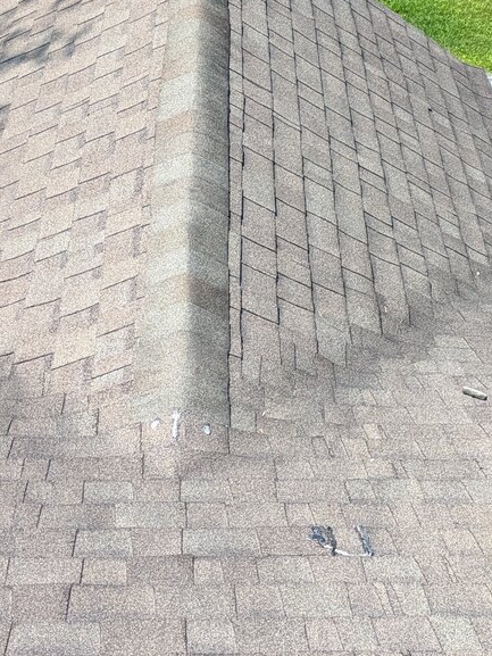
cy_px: 366
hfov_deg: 22.5
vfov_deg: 29.8
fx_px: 1231
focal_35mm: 65
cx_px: 309
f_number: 1.89
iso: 69
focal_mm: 5.43
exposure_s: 1/836
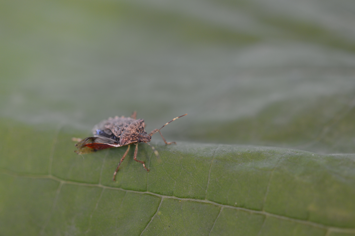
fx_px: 887
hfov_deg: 22.6
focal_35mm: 90
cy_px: 118
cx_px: 178
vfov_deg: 15.2
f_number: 3.5
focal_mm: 60
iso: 400
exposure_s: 1/100
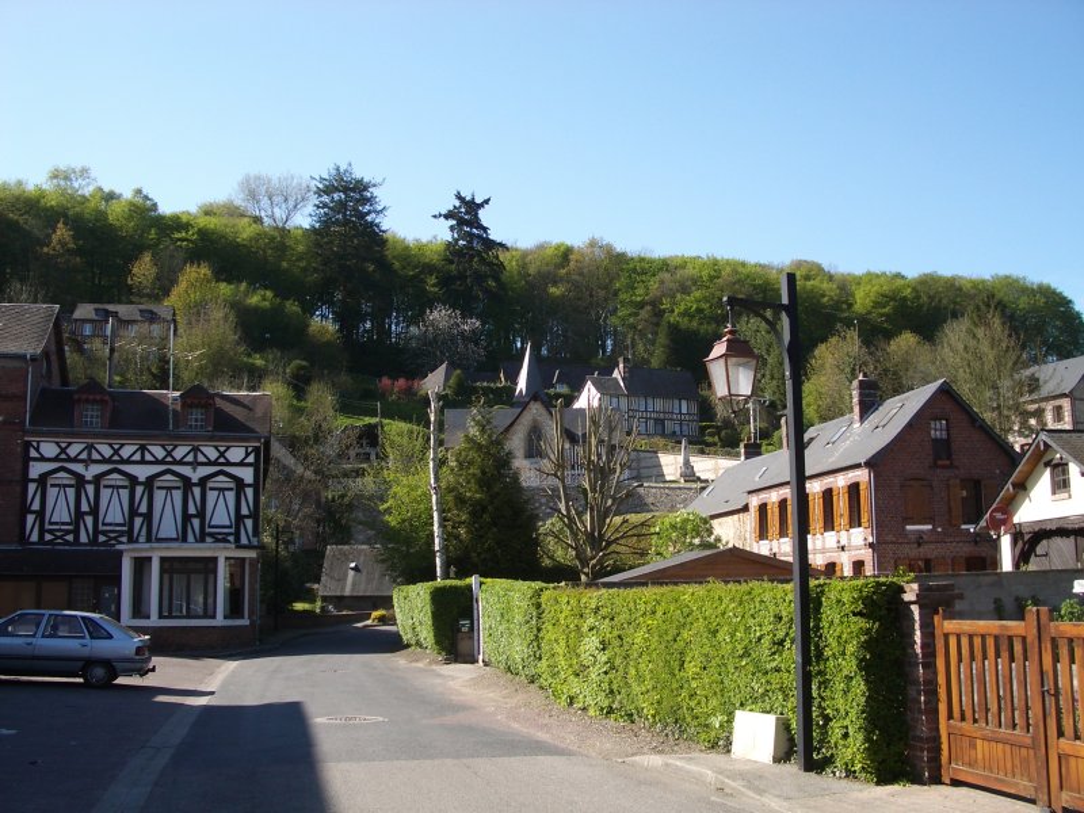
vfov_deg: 40.7
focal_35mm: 35
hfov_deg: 52.6
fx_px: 1096
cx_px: 542
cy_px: 406
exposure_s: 1/250
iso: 80
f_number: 4.3
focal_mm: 5.8
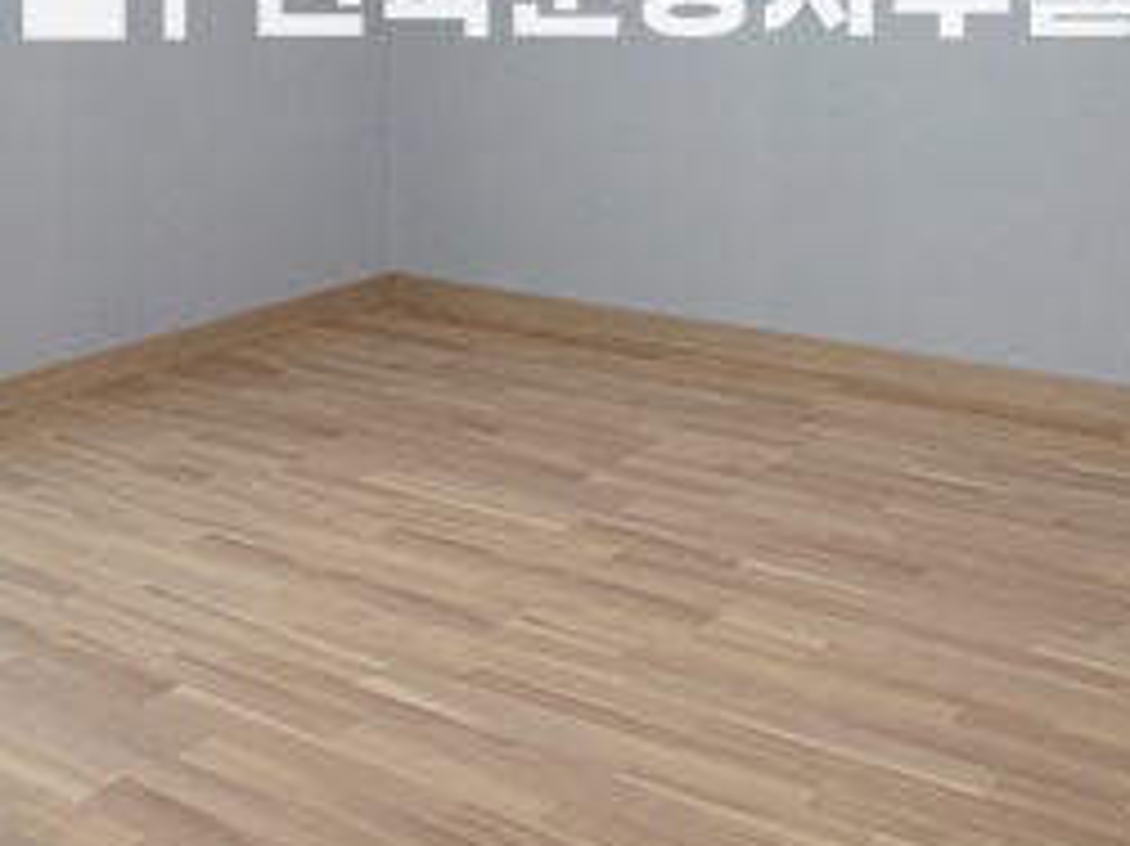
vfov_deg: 28.5
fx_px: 1501
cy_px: -90
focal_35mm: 46
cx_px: 576
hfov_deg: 41.3
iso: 800
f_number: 6.3
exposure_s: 1/40
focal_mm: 10
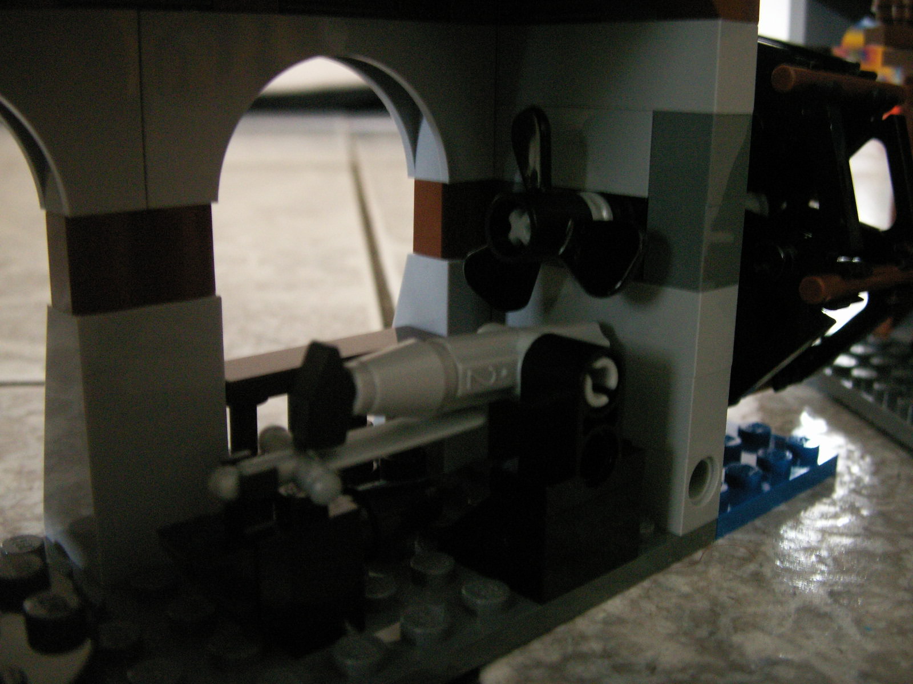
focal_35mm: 37
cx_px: 456
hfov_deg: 50.1
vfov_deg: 38.7
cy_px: 342
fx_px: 976
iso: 160
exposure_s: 1
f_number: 3.5
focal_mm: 7.7
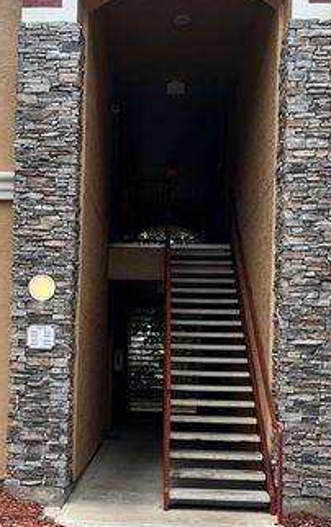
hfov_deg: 22.6
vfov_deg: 35.3
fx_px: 821
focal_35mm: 57
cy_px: 356
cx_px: 90
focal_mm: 5.1
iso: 50
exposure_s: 1/723
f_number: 1.6
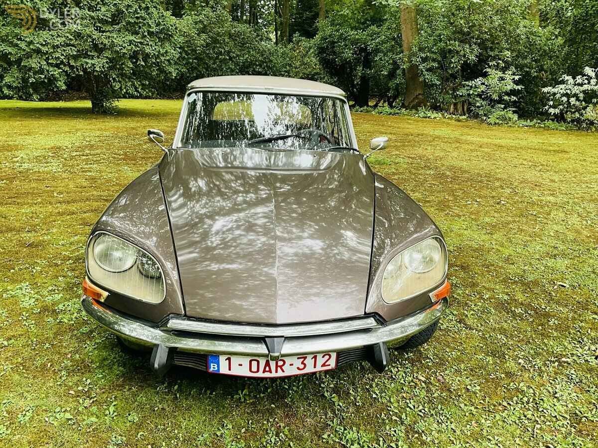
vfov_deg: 48.2
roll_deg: -2.7
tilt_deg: -16.4
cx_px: 299
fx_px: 501
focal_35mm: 29
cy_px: 224
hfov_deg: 61.7
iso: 50
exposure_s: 1/122
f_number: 1.8
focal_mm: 3
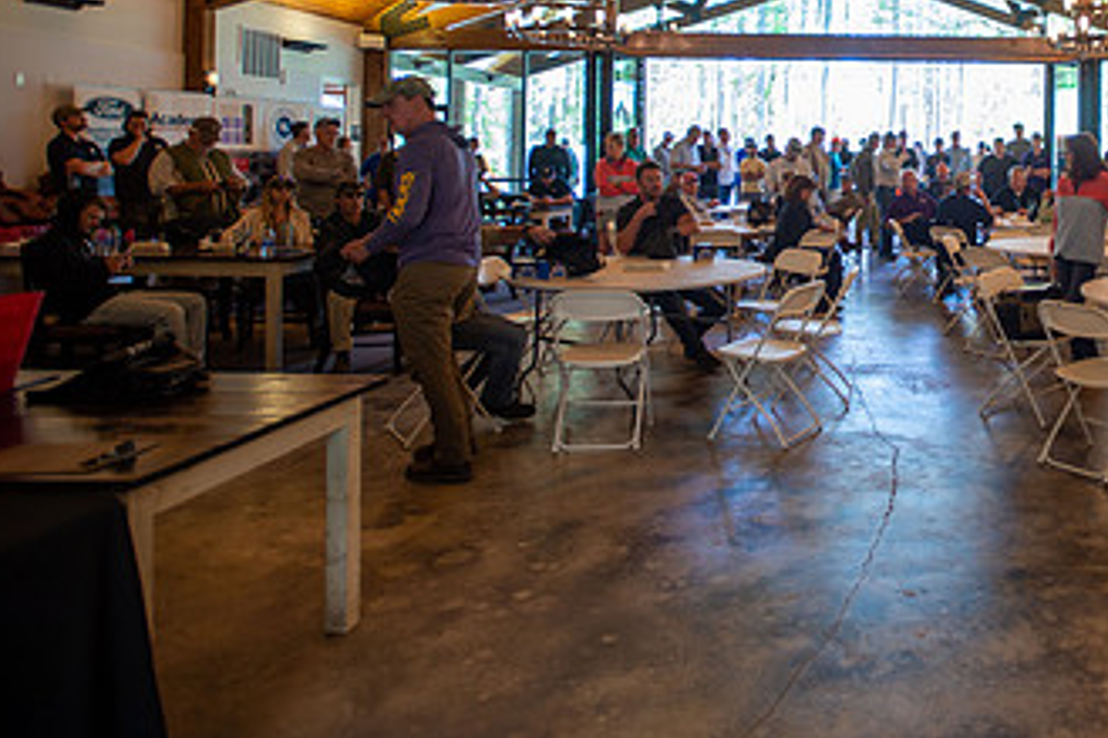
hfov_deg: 55.4
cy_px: 152
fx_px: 923
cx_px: 956
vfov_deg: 41.7
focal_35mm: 30
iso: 400
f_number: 3.2
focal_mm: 17
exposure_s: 1/100
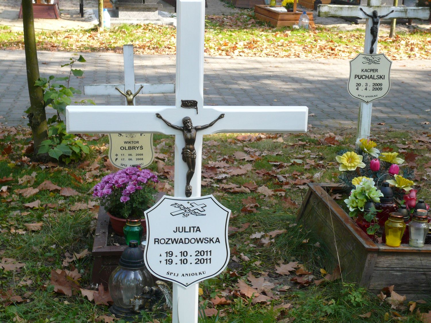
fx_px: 847
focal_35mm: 68
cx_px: 216
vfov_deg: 21.6
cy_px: 162
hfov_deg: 28.6
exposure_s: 1/100
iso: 100
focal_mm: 11.2
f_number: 4.3
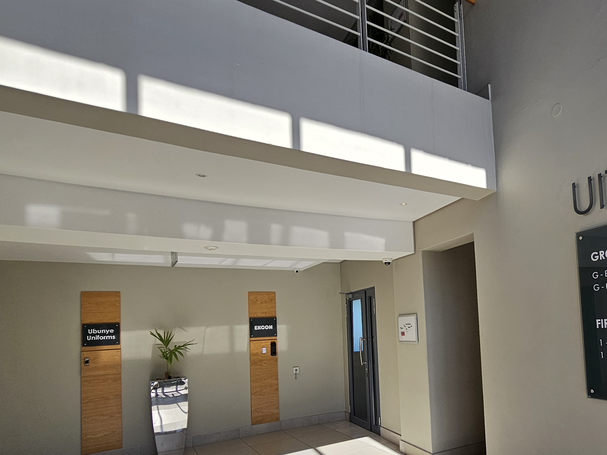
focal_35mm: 22
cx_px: 427
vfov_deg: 60.0
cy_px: 295
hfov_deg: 72.9
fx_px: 386
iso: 50
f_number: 2.2
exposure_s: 1/859
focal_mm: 2.2
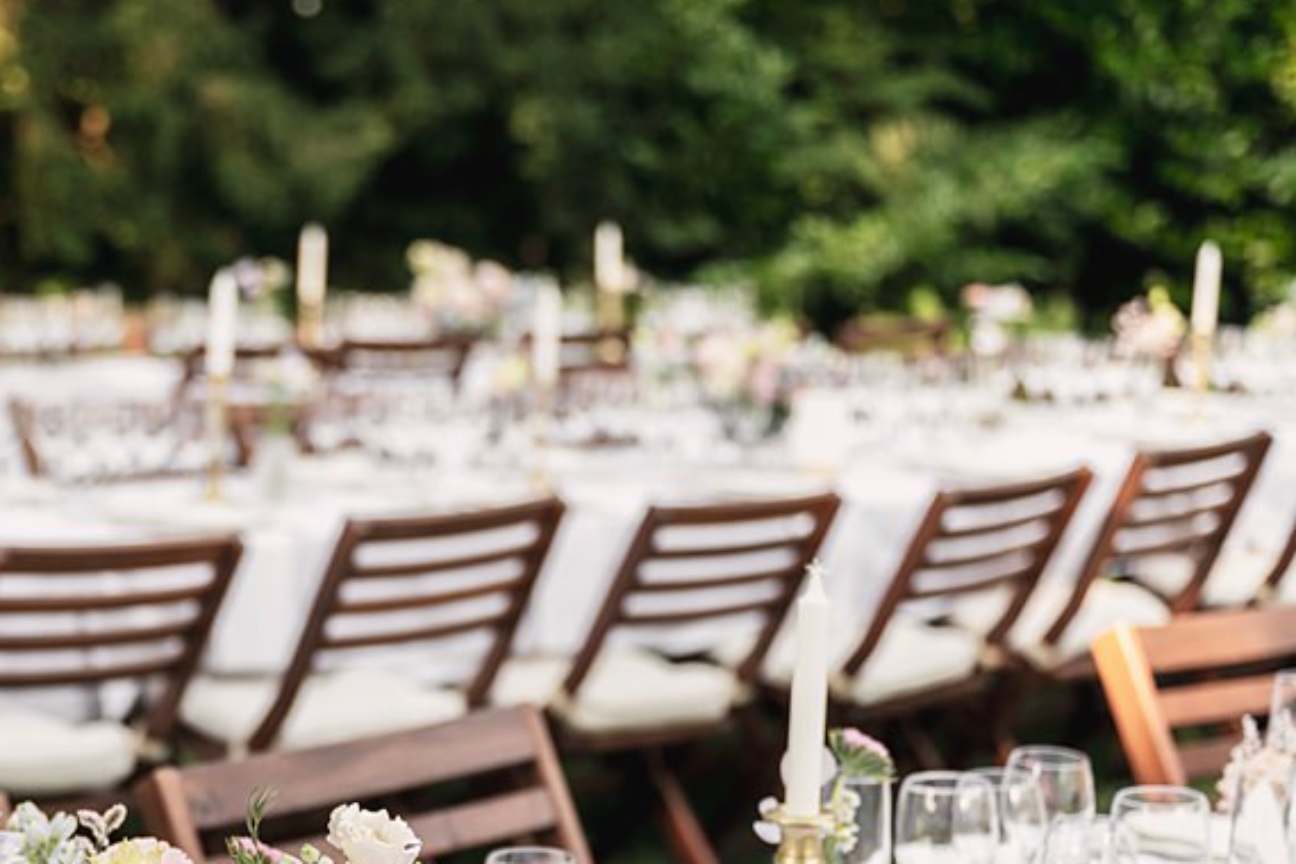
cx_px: 307
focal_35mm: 93
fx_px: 3348
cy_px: 723
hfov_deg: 21.7
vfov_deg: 14.6
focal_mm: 53
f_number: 2.8
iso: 200
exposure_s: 1/500
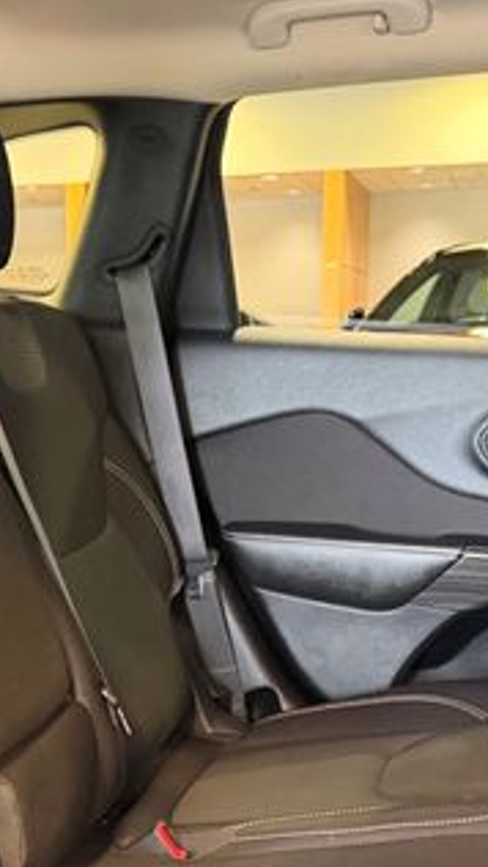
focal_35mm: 53
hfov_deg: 22.5
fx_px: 1218
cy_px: 584
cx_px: 151
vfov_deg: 38.7
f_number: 1.78
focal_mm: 6.76
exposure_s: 1/40
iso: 1000
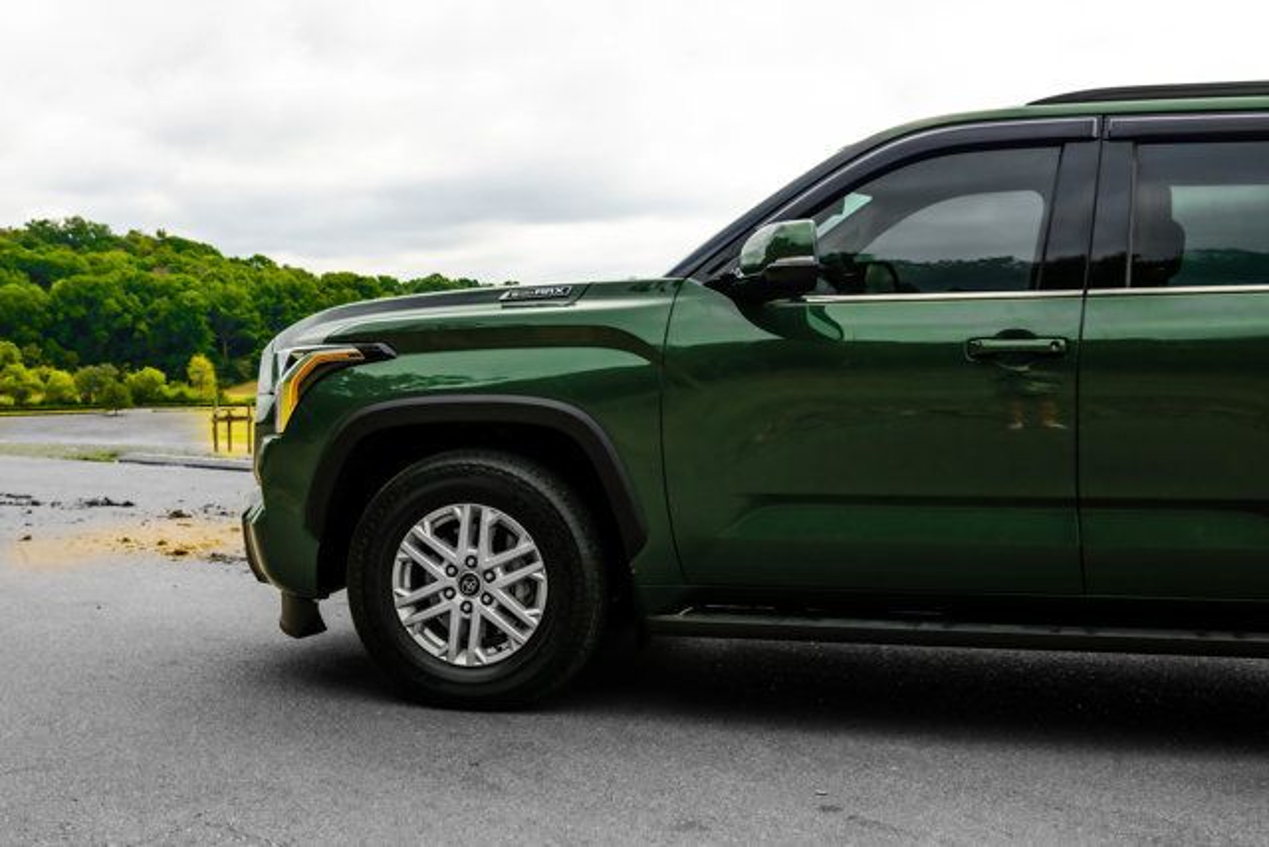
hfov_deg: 42.7
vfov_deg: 29.3
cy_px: 424
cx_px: 634
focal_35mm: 46
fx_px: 1622
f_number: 9
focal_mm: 46
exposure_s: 1/1000
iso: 640
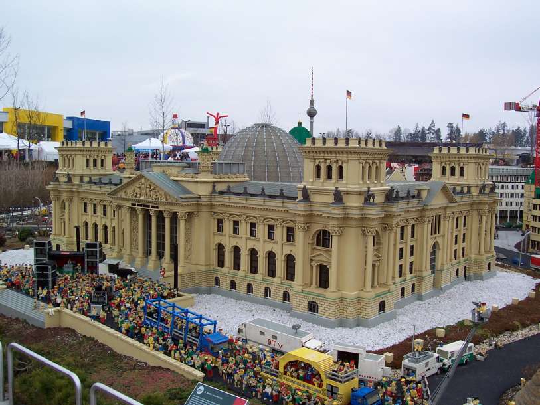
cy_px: 202
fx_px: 577
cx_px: 270
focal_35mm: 37
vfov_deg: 38.7
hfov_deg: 50.1
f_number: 5.6
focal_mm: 5.6
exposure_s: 1/250
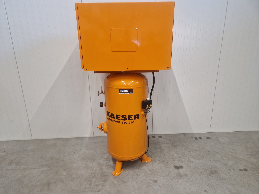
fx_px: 172
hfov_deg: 73.9
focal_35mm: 23
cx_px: 130
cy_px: 97
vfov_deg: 58.9
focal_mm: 5.4
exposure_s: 1/100
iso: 50
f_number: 1.8
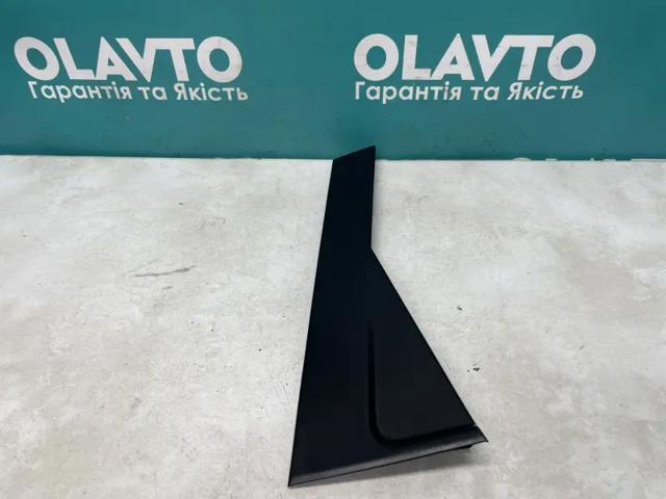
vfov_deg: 53.1
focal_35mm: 26
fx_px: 500
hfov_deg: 67.3
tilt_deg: -41.5
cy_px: 250
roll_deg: +2.3
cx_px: 333
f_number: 1.6
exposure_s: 1/100
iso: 64
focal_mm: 4.2
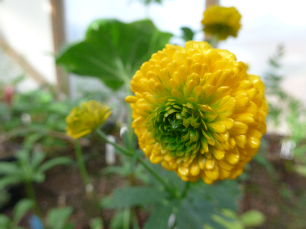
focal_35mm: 28
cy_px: 114
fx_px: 248
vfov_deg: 49.7
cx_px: 153
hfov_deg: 63.4
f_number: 4
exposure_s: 1/60
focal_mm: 6
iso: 80
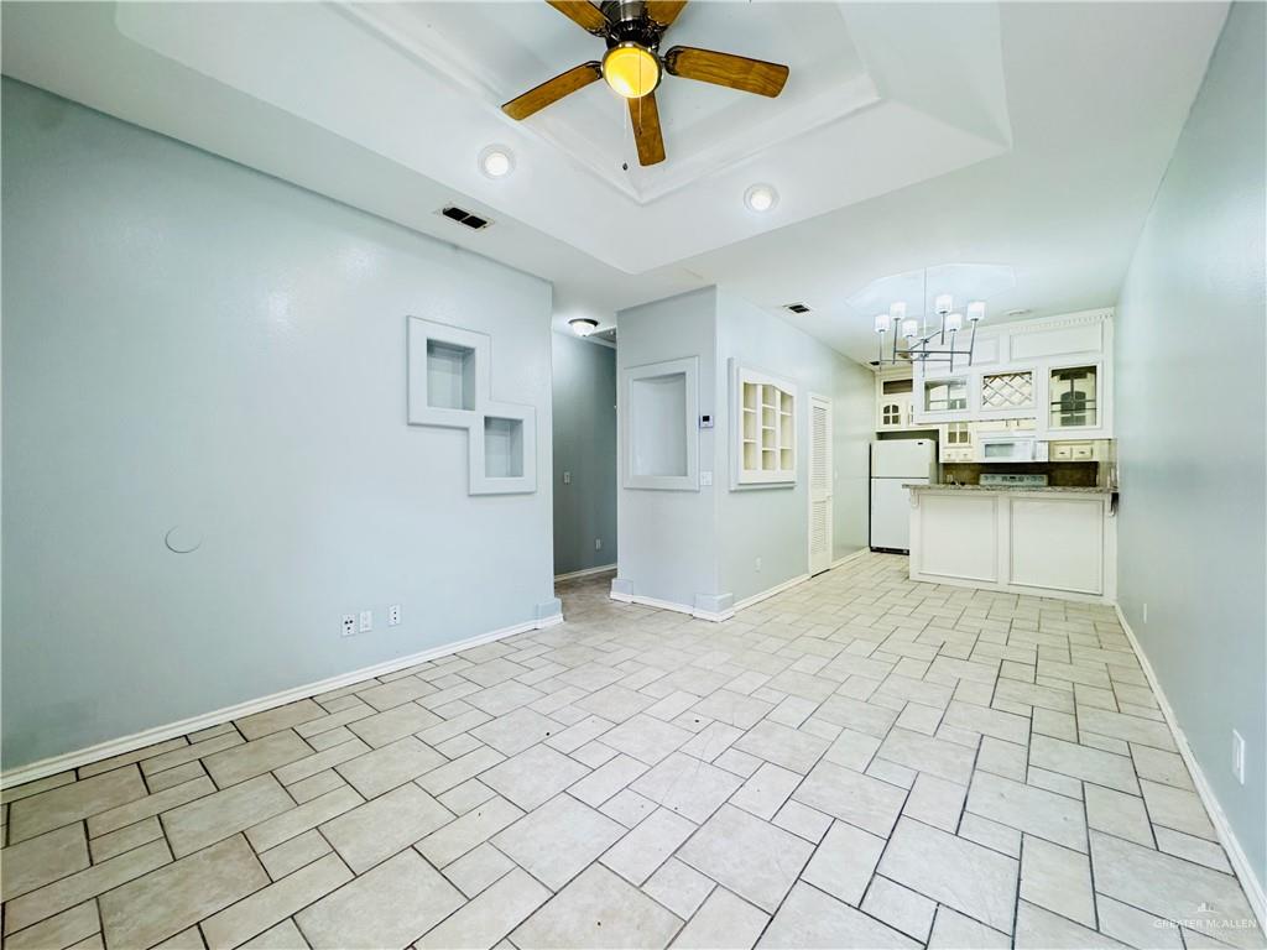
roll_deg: -0.3
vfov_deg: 85.7
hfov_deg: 102.1
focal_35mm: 14
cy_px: 475
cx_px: 634
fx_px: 512
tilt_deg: -1.2
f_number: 2.2
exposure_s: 1/120
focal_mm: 2.22
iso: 320
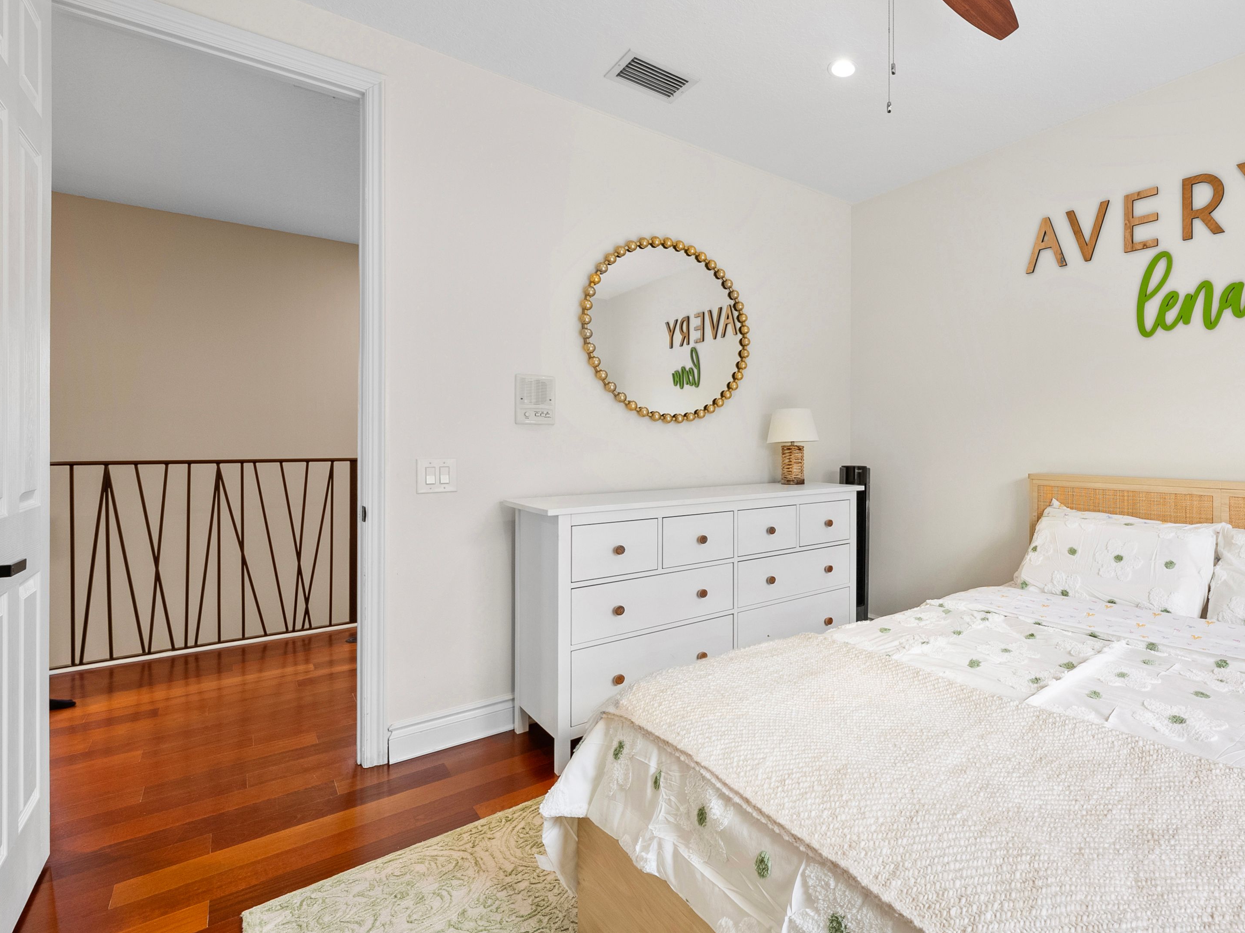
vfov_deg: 74.7
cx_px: 849
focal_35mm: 17
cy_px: 463
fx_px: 611
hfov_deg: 87.2
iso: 400
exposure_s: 1/5
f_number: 8
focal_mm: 12
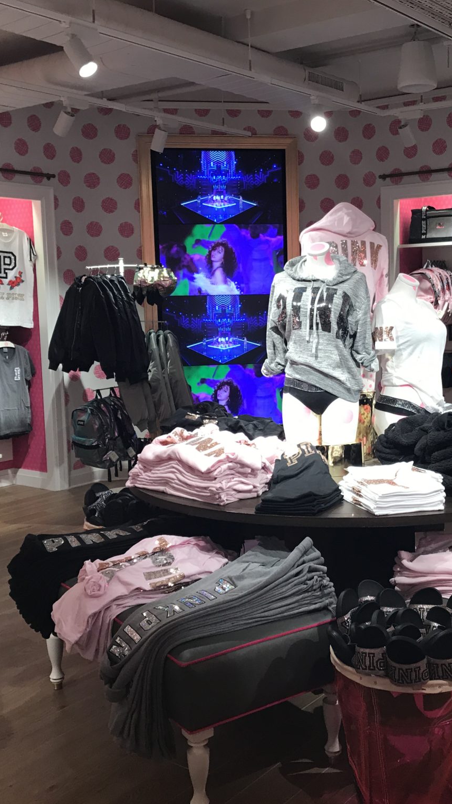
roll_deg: +0.2
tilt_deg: -6.0
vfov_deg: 49.4
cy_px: 402
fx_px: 874
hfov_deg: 28.8
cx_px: 303
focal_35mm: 41
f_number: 1.8
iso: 25
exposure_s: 1/33
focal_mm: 3.99
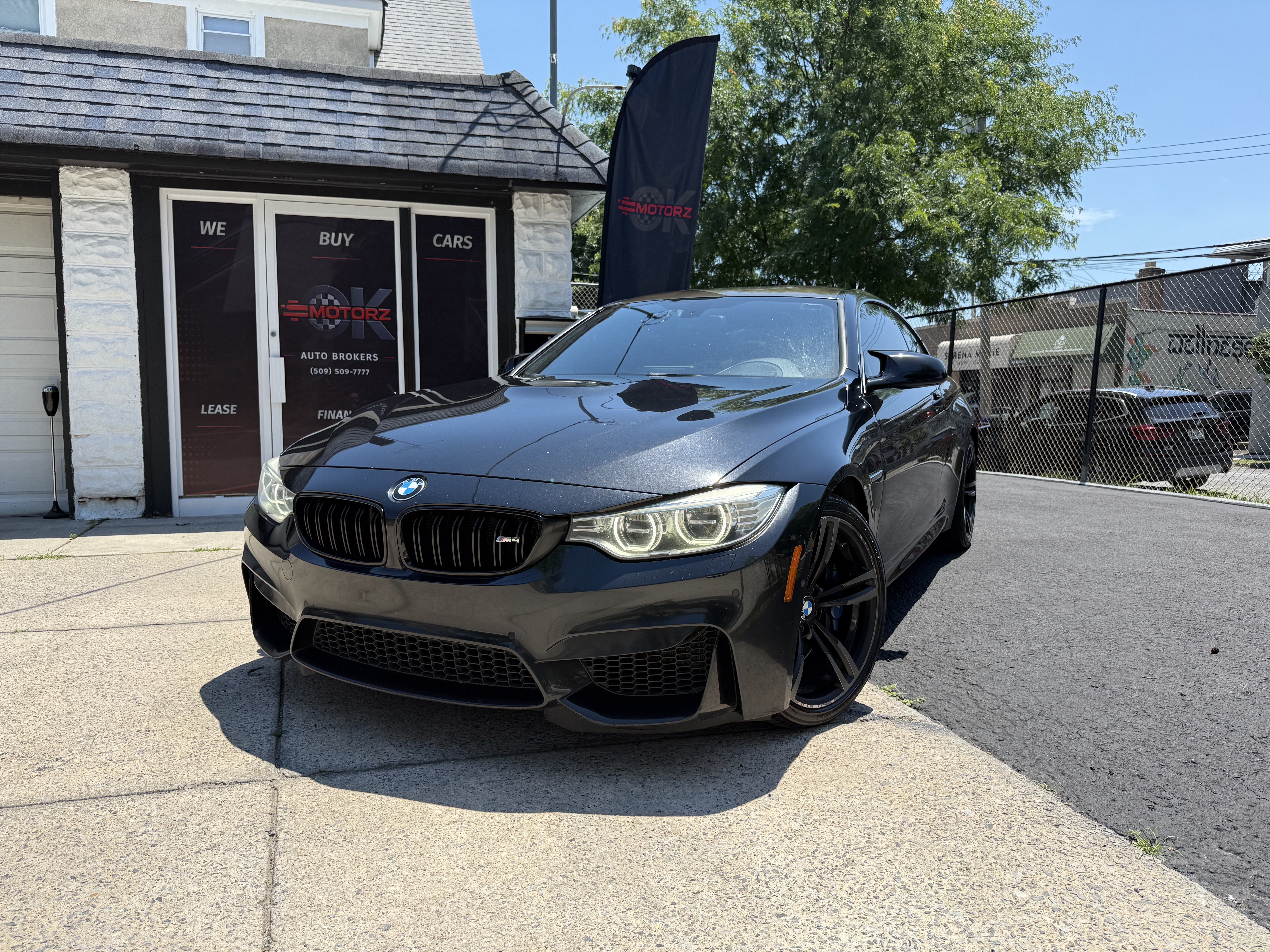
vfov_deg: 56.8
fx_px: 881
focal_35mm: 24
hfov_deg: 71.6
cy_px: 476
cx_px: 635
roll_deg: -0.4
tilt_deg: -4.7
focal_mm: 6.76
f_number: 1.78
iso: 80
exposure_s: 1/2801
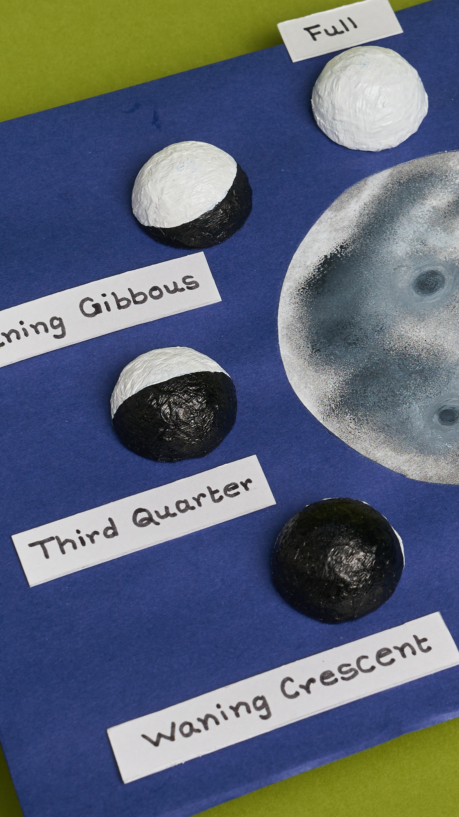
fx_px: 2727
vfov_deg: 17.0
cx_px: 492
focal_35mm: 126
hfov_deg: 9.5
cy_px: 360
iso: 160
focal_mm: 49
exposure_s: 1/100
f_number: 10
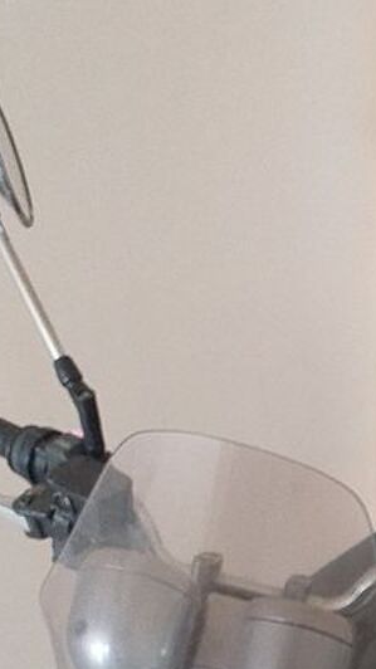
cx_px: 498
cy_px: 797
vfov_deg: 26.5
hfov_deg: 16.0
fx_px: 1259
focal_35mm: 71
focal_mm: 3.6
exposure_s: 1/33
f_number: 1.9
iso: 200
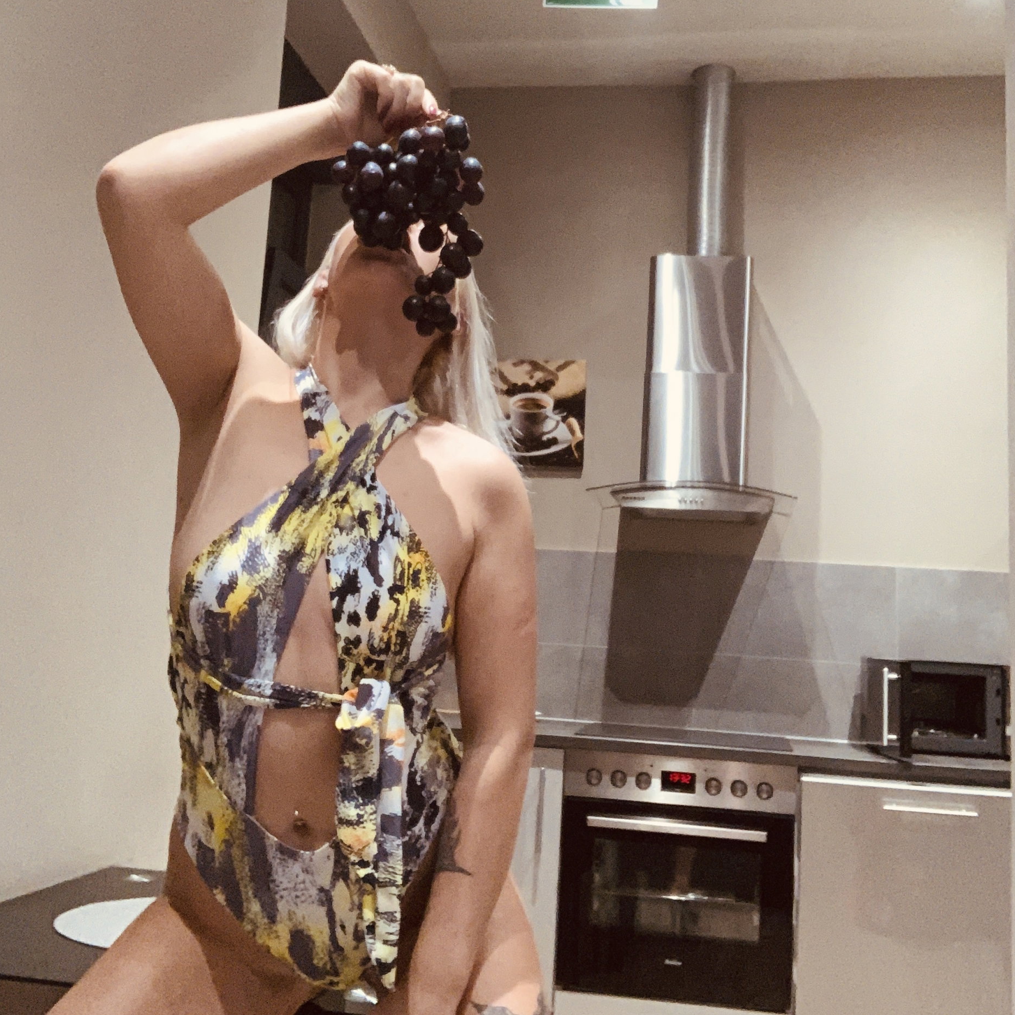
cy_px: 422
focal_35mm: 38
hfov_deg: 43.9
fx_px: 1261
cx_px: 510
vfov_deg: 43.7
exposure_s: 1/30
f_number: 2.2
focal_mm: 2.87
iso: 320
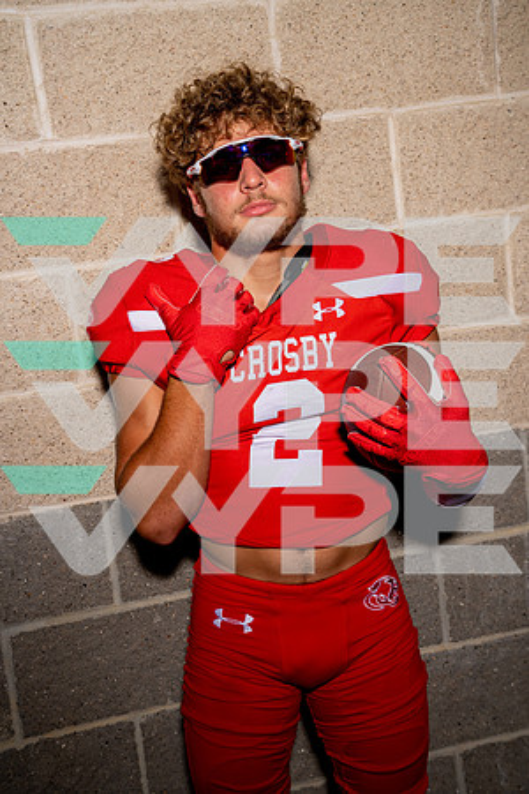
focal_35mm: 46
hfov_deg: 29.2
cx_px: 264
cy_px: 397
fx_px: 1014
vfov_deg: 42.7
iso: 100
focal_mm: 46
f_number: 8
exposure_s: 1/250
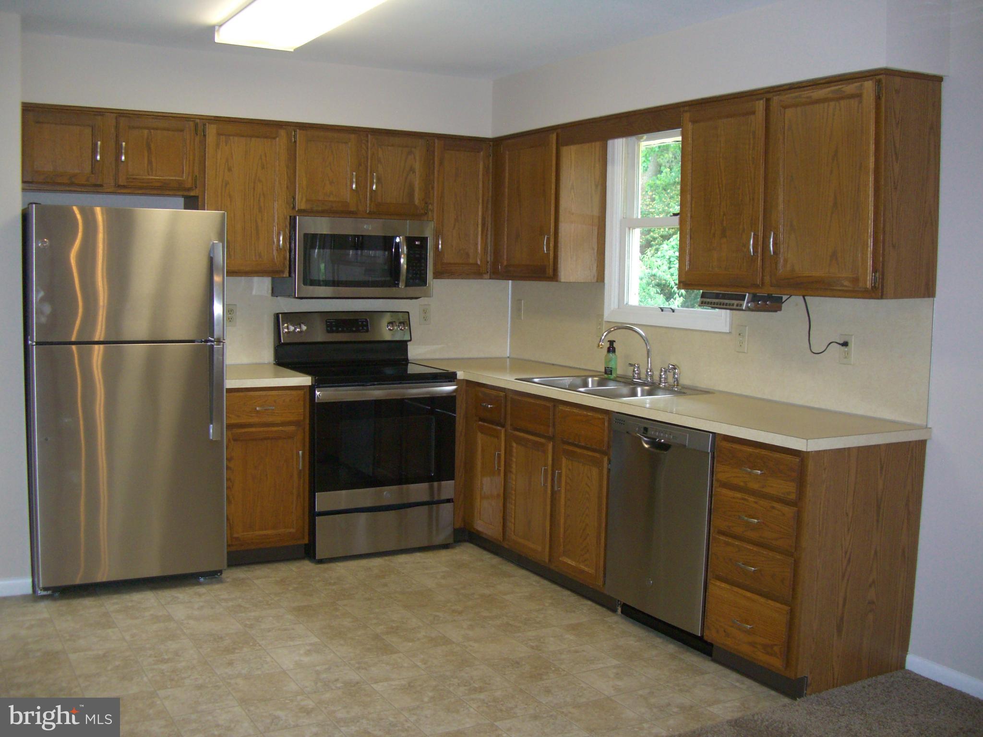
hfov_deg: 49.0
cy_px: 368
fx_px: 1079
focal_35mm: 38
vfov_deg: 37.7
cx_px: 492
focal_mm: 7.9
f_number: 2.8
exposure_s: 1/60
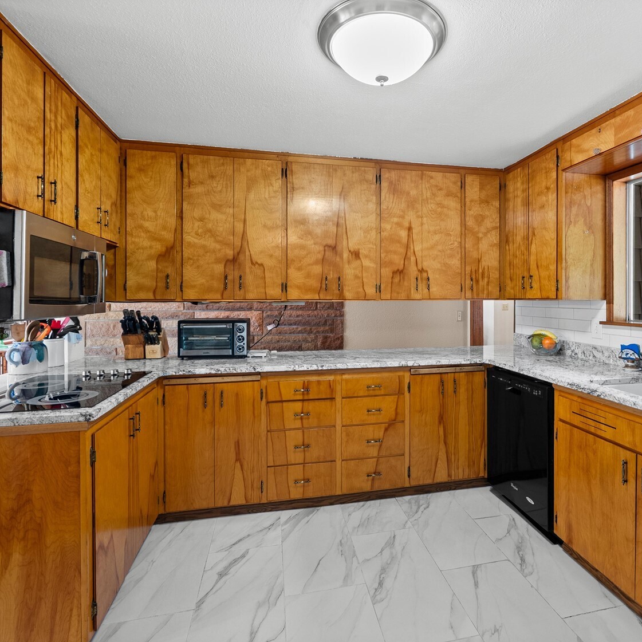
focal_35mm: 18
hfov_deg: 80.3
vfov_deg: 80.7
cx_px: 366
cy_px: 321
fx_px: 378
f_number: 7.1
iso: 1000
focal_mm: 14
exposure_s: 1/1.25
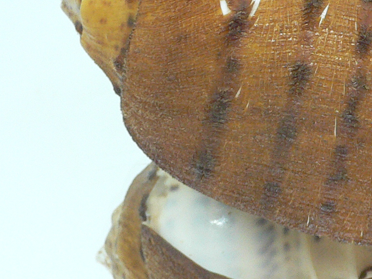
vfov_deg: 17.4
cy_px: 58
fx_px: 903
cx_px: 322
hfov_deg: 22.8
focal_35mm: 84
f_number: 2.8
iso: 200
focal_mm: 4.6
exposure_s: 1/50
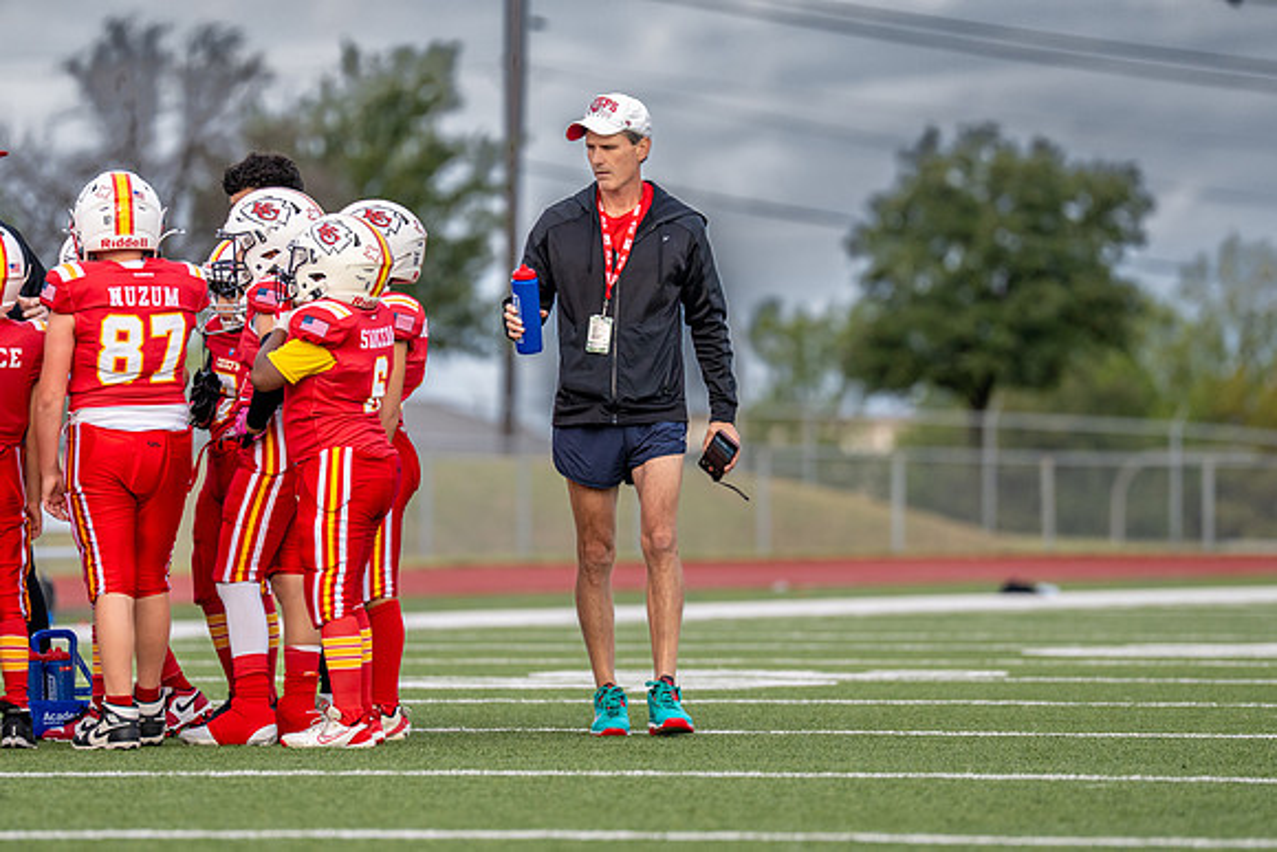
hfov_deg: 6.7
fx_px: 10950
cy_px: 355
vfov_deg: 4.5
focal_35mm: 309
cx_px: 633
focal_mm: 200
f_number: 2.8
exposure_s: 1/2500
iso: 400
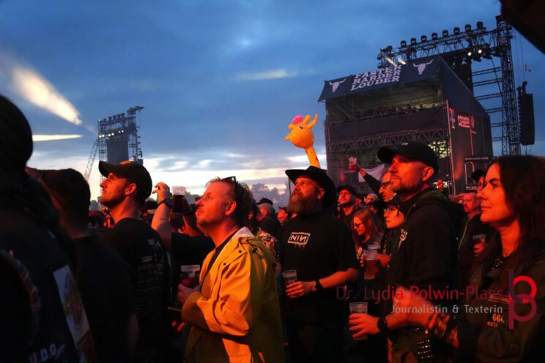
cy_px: 182
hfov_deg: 57.9
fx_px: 492
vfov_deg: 40.5
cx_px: 275
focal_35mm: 33
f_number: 3.5
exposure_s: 1/125
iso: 6400
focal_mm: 21
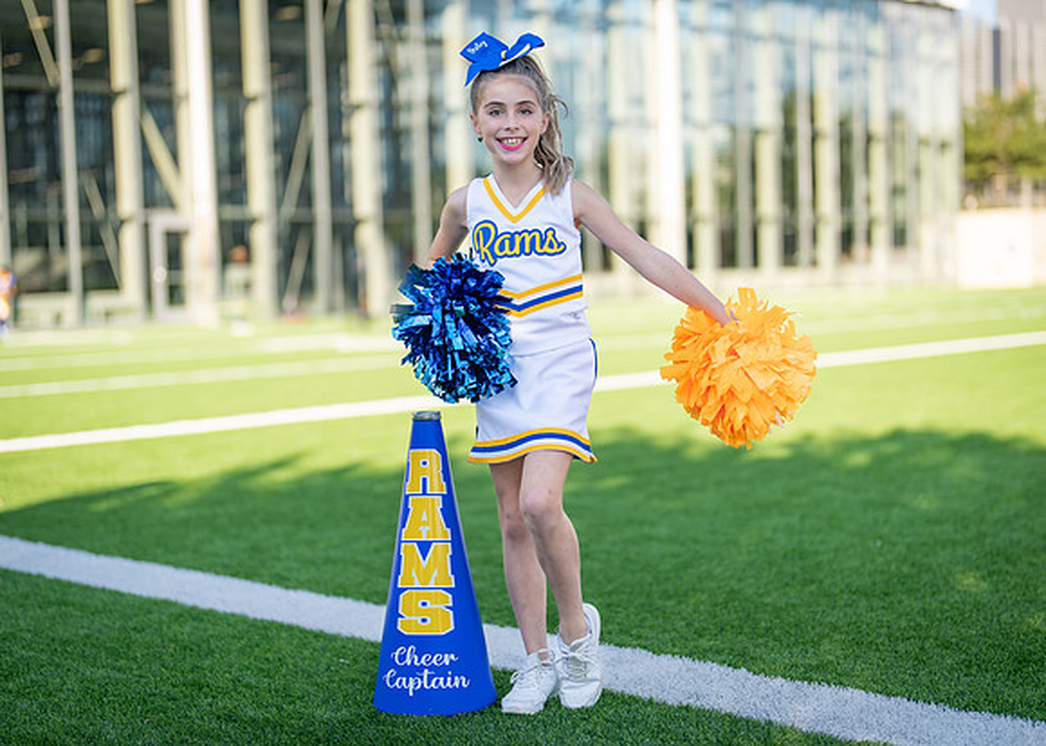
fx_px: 1656
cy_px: 382
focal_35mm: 56
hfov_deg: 35.0
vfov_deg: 25.4
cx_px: 542
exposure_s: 1/2500
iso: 100
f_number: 1.2
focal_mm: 50
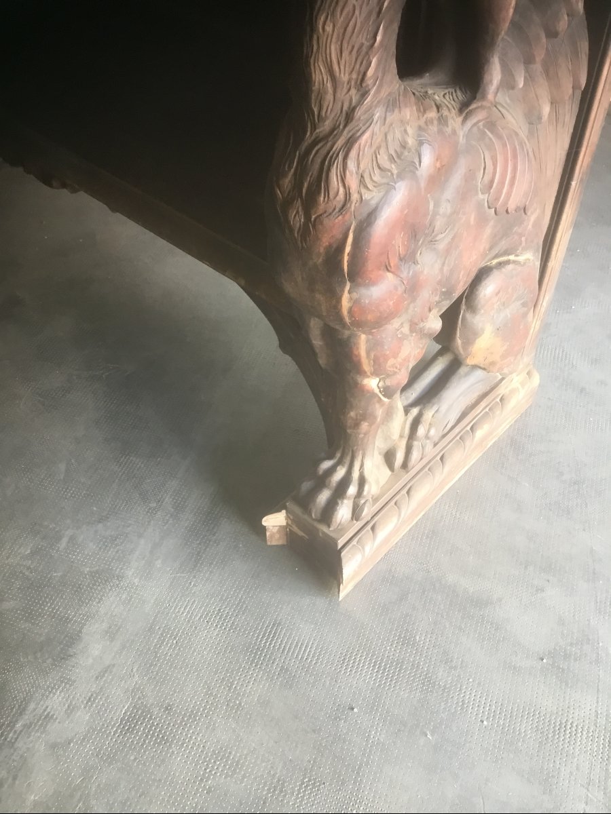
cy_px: 407
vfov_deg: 58.4
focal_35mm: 31
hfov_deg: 45.4
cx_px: 306
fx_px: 730
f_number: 2.4
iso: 100
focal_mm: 3.3
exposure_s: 1/33
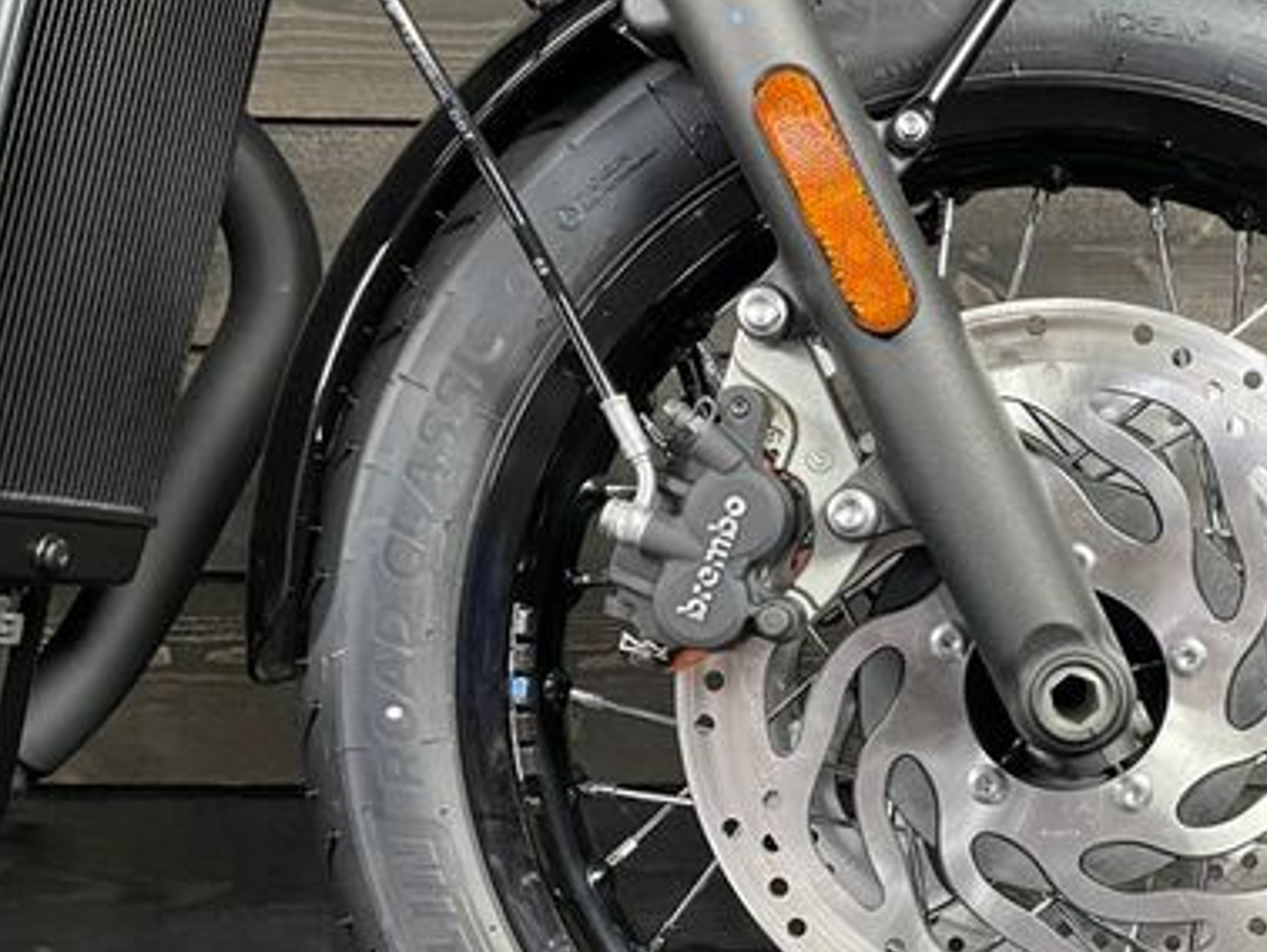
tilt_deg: -4.0
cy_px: 640
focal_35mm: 44
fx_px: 1611
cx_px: 1046
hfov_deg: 40.8
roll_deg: +0.1
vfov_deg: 32.6
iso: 500
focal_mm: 4.2
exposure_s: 1/50
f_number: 1.6
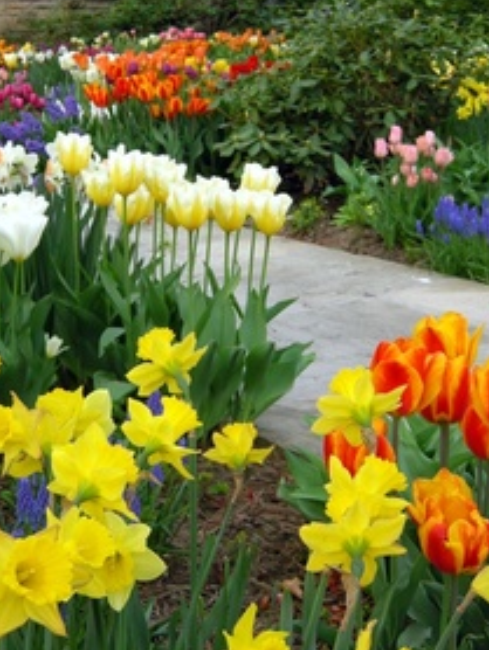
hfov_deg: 21.3
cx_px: 211
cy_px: 206
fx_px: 1298
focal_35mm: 69
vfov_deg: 27.9
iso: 64
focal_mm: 10.1
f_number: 4.3
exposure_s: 1/99
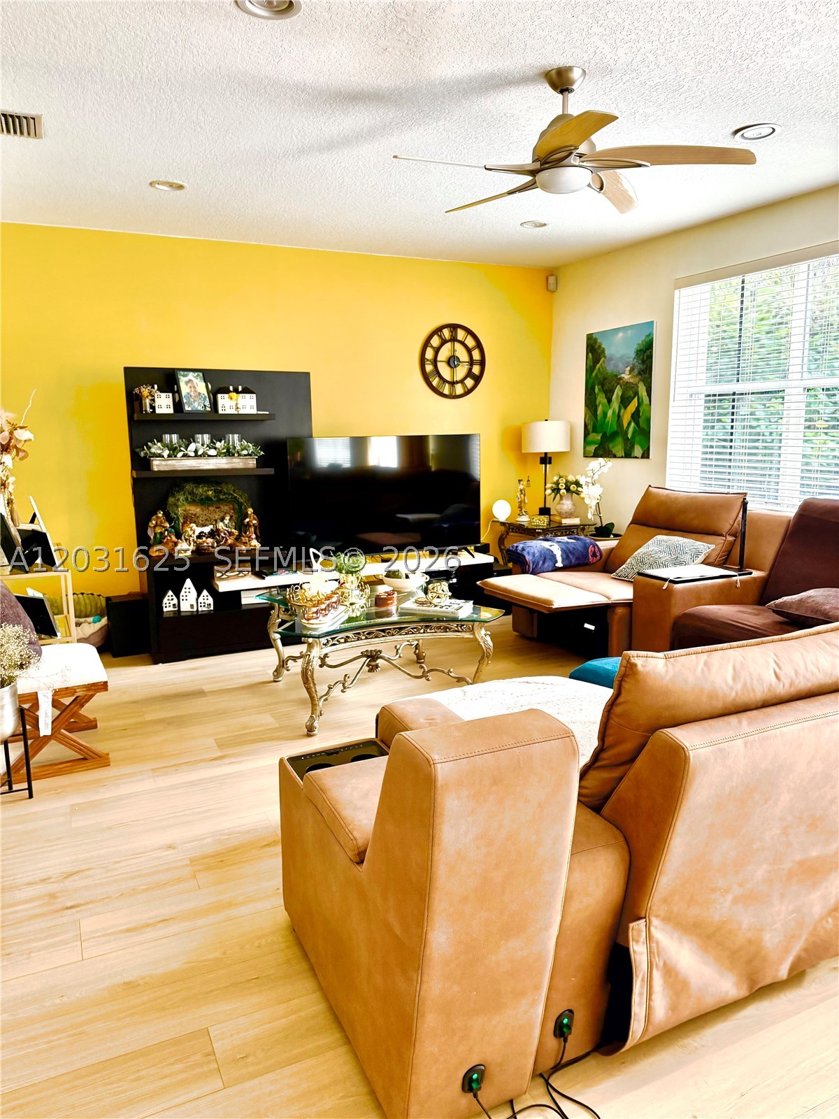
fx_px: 776
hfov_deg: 56.8
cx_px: 420
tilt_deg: -10.1
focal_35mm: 24
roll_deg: +0.7
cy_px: 560
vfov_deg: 71.6
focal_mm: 6.76
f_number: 1.78
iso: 200
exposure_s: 1/101
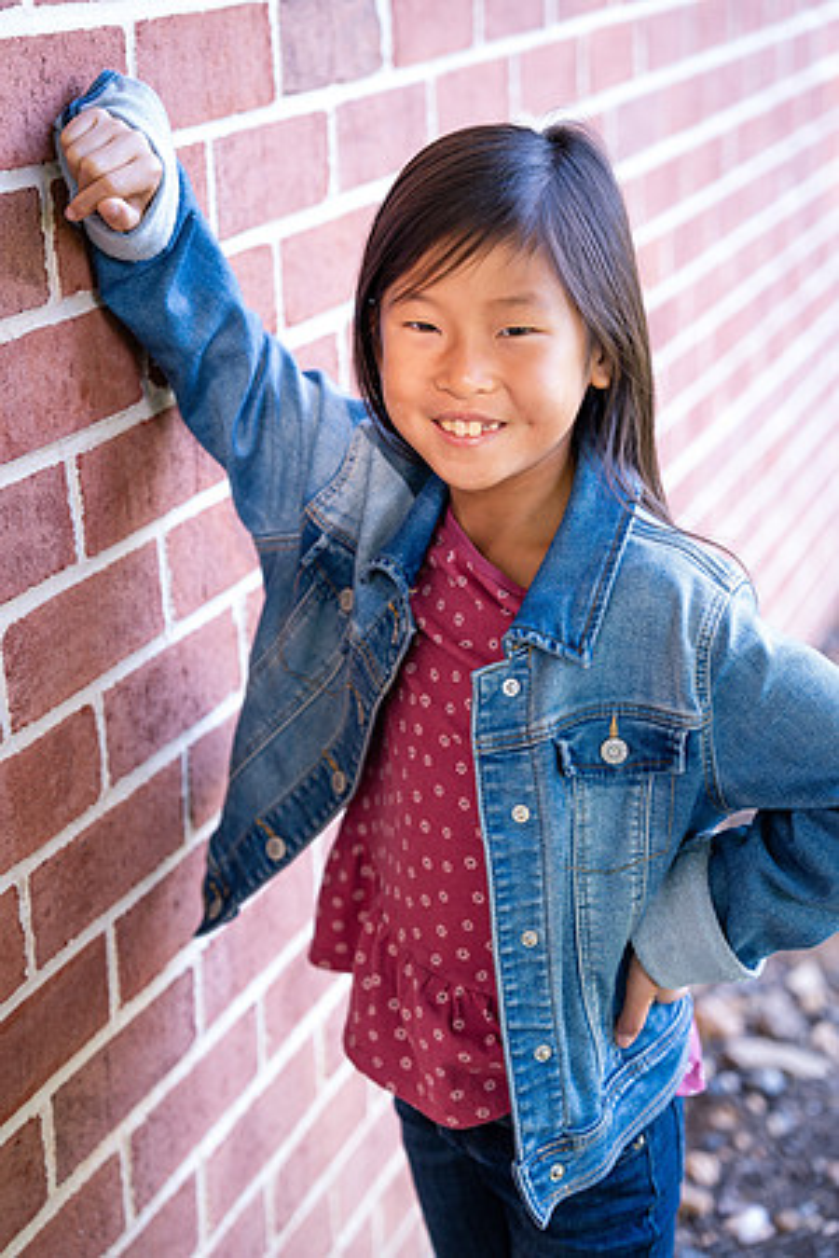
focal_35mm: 62
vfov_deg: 32.4
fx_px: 2167
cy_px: 629
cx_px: 420
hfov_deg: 21.9
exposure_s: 1/100
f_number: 2.8
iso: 640
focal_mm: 62
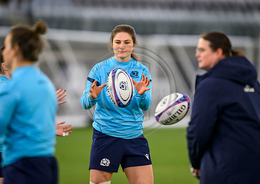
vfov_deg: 2.3
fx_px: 4547
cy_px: 86
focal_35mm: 618
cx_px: 114
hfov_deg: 3.3
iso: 3200
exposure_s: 1/800
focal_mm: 560
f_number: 4
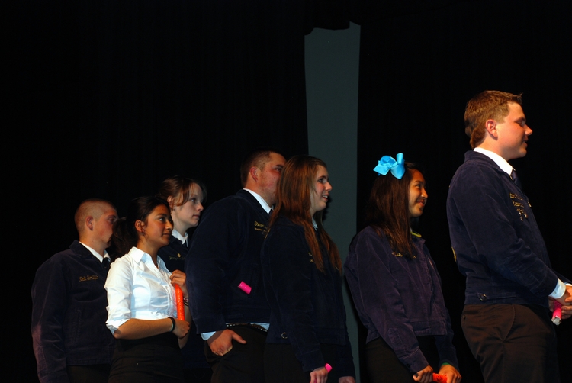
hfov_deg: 23.4
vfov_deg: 15.8
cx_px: 286
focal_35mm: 87
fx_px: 1384
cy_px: 192
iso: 220
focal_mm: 58
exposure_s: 1/60
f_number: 5.3
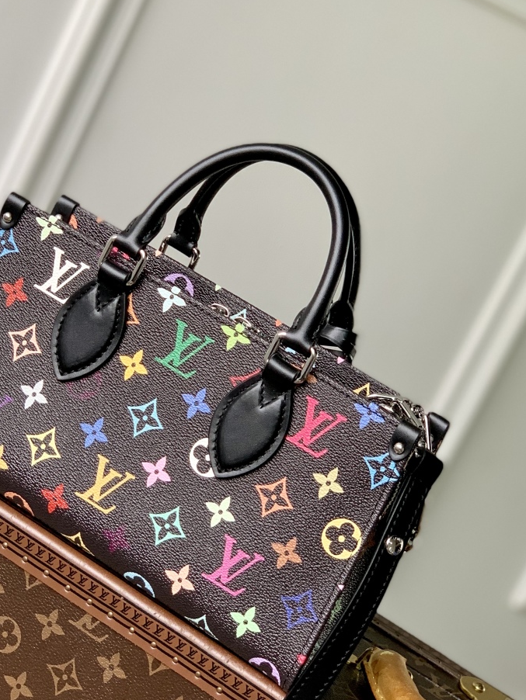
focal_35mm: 83
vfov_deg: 23.6
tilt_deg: -14.2
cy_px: 353
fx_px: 1681
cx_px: 166
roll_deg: -26.2
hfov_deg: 17.7
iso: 80
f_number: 2.4
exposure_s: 1/122
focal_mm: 6
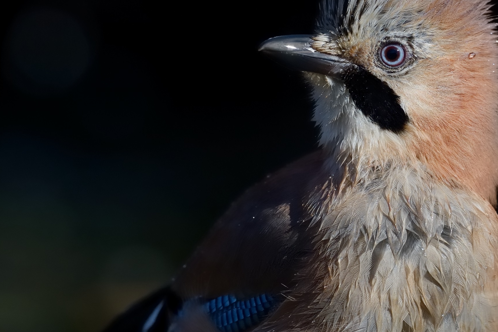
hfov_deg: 2.5
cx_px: 332
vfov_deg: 1.6
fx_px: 11594
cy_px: 120
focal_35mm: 838
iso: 2500
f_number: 6.3
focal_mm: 600
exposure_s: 1/2500
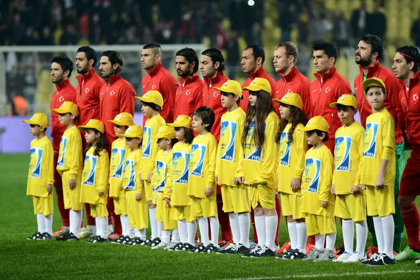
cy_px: 140
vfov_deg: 4.6
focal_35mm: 300
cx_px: 210
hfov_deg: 6.9
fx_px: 3499
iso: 2500
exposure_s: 1/1250
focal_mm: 300
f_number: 3.2
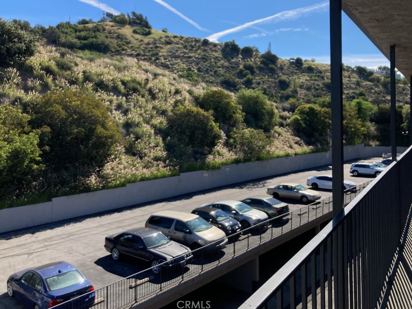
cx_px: 206
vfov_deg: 48.2
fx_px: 345
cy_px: 151
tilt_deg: -5.0
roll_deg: +1.1
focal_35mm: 29
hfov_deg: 61.7
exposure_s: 1/3205
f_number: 1.8
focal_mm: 3.99
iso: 25
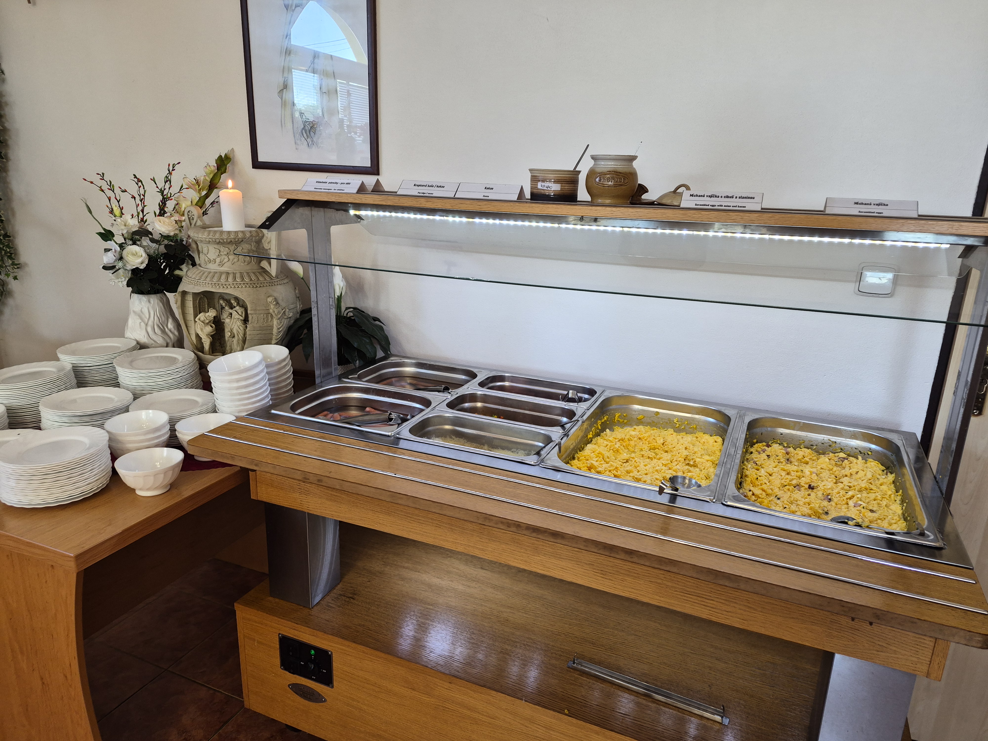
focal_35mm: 23
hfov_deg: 73.9
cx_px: 494
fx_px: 656
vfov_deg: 58.9
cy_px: 370
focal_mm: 5.4
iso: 250
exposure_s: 1/100
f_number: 1.8
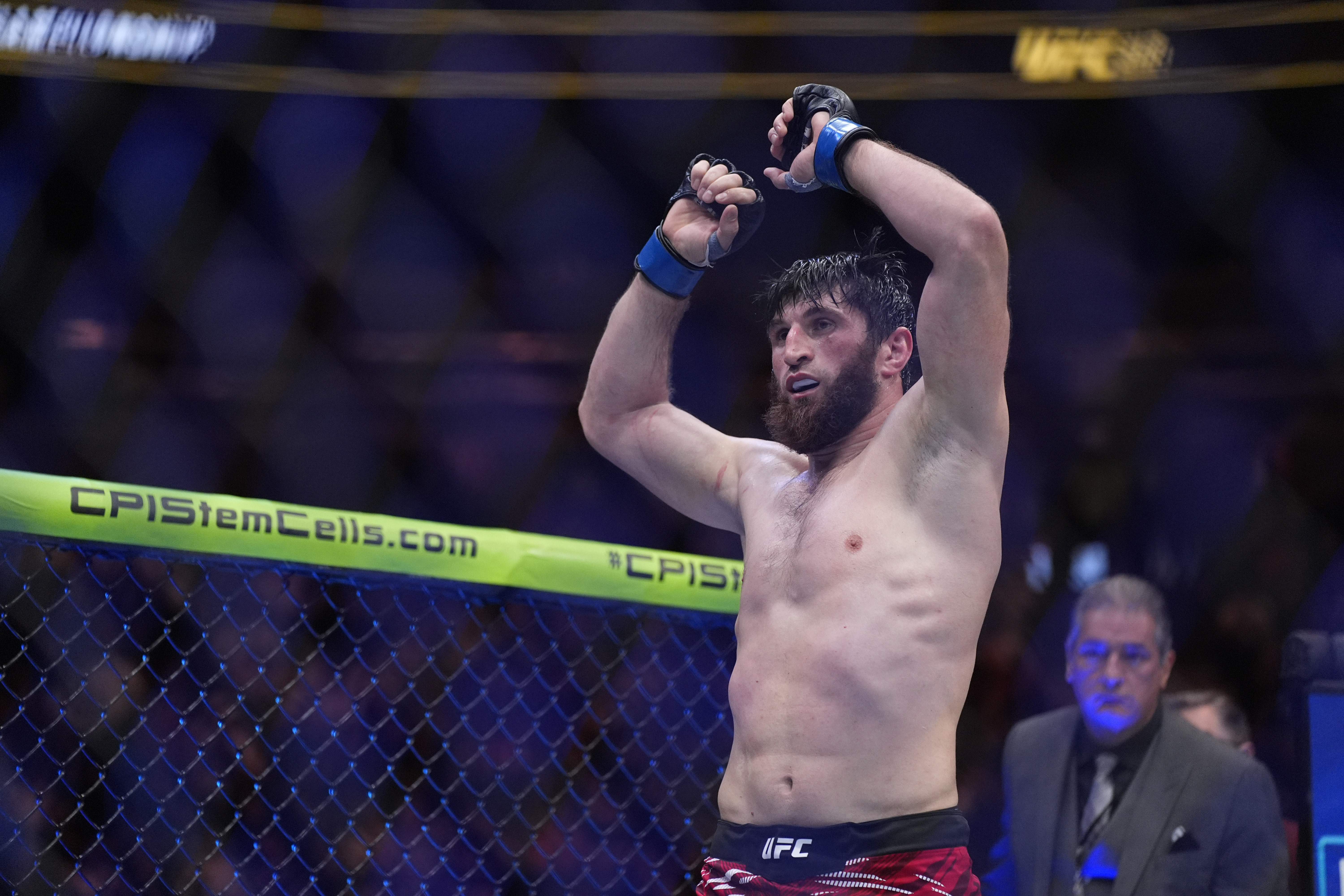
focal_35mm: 138
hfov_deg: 14.9
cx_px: 672
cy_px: 448
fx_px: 5152
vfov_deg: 9.9
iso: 4000
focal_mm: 138
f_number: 2.8
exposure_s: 1/2500
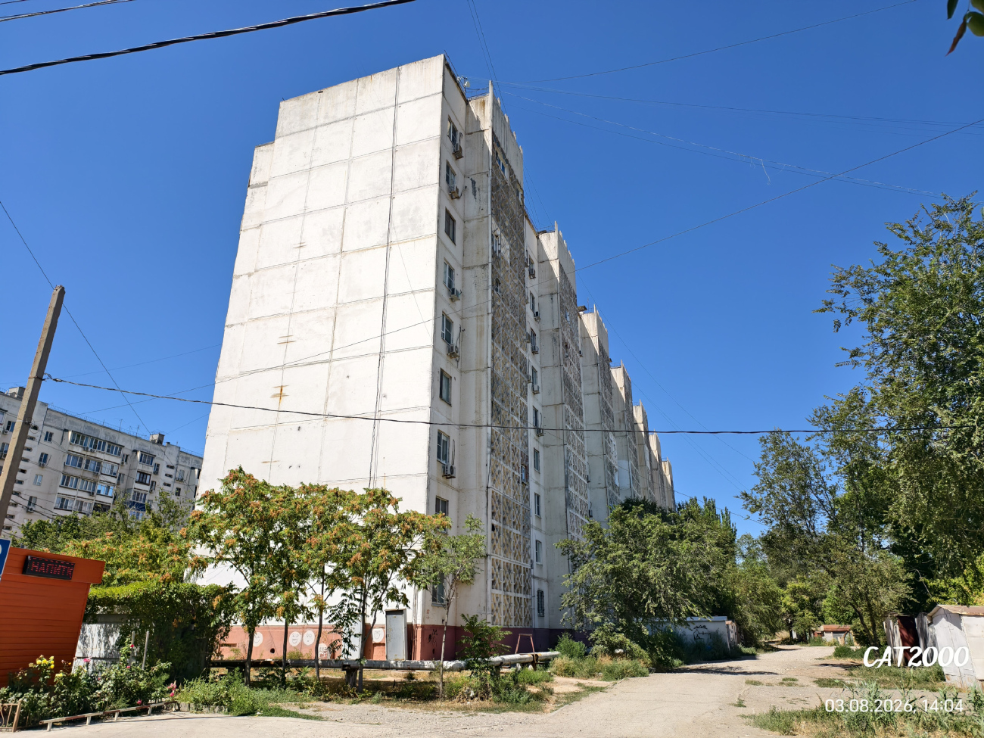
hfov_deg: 73.9
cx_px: 492
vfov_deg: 58.9
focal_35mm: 23
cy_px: 369
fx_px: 654
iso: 72
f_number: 1.57
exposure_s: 1/4255
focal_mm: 6.54
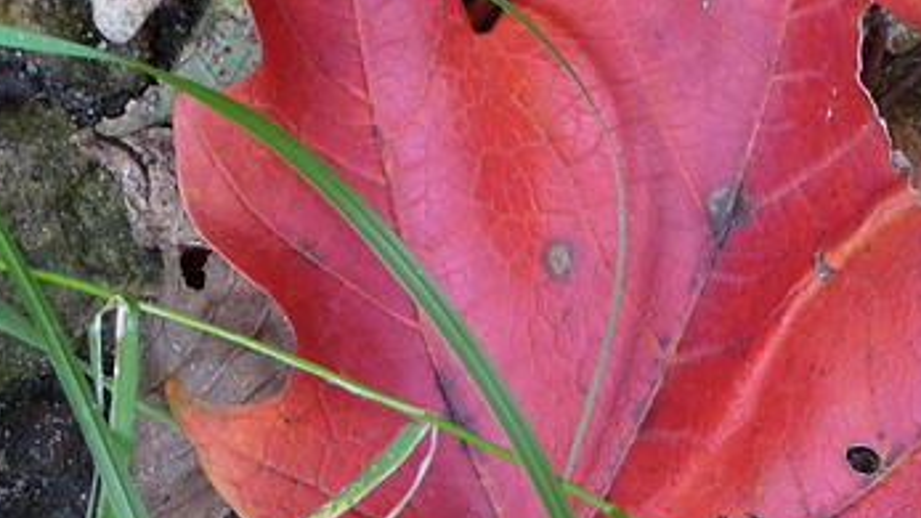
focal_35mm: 122
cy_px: 278
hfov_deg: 17.4
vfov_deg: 9.9
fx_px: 2979
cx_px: 727
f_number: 4.5
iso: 200
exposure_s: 1/40
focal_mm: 11.3
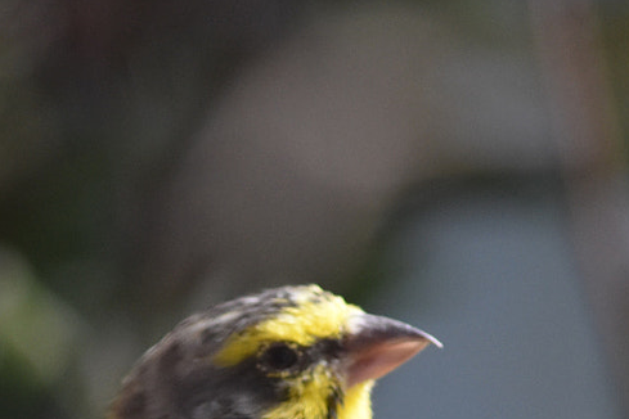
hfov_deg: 3.0
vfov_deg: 2.0
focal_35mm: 687
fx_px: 12002
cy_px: 515
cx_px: 244
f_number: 4.8
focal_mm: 140
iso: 1400
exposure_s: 1/250
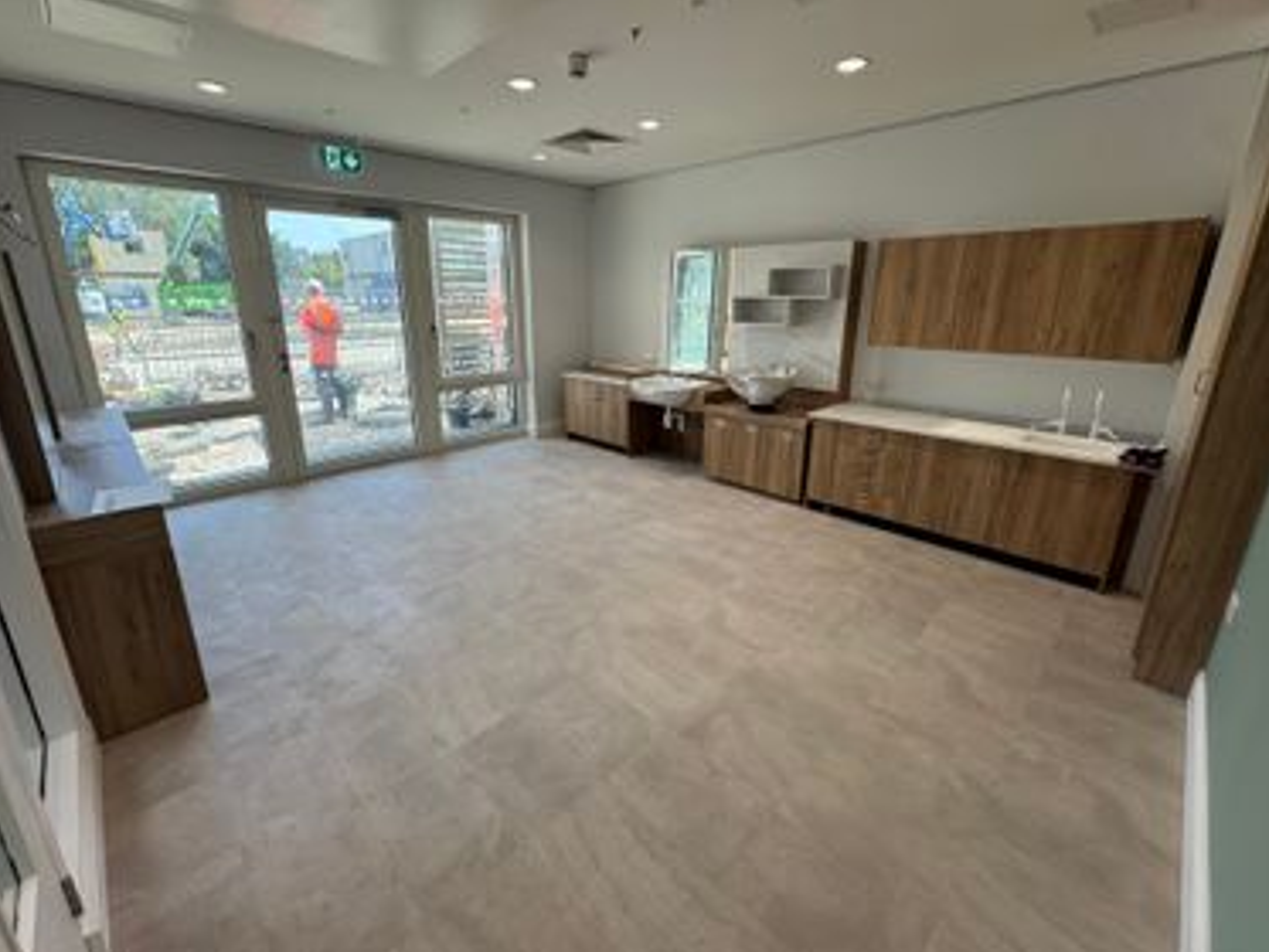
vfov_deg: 81.7
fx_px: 550
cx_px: 623
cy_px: 452
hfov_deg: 98.1
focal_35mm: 15
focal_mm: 2.22
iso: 40
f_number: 2.2
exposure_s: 1/146
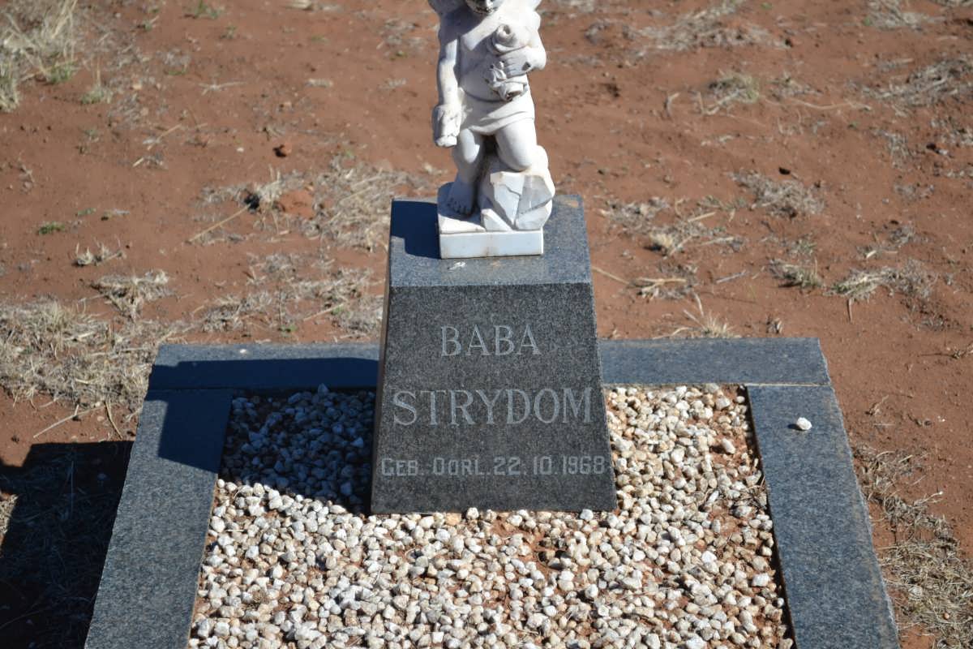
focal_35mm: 82
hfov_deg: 24.6
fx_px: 2230
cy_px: 324
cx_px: 486
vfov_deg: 16.6
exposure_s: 1/125
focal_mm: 55
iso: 100
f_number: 5.6
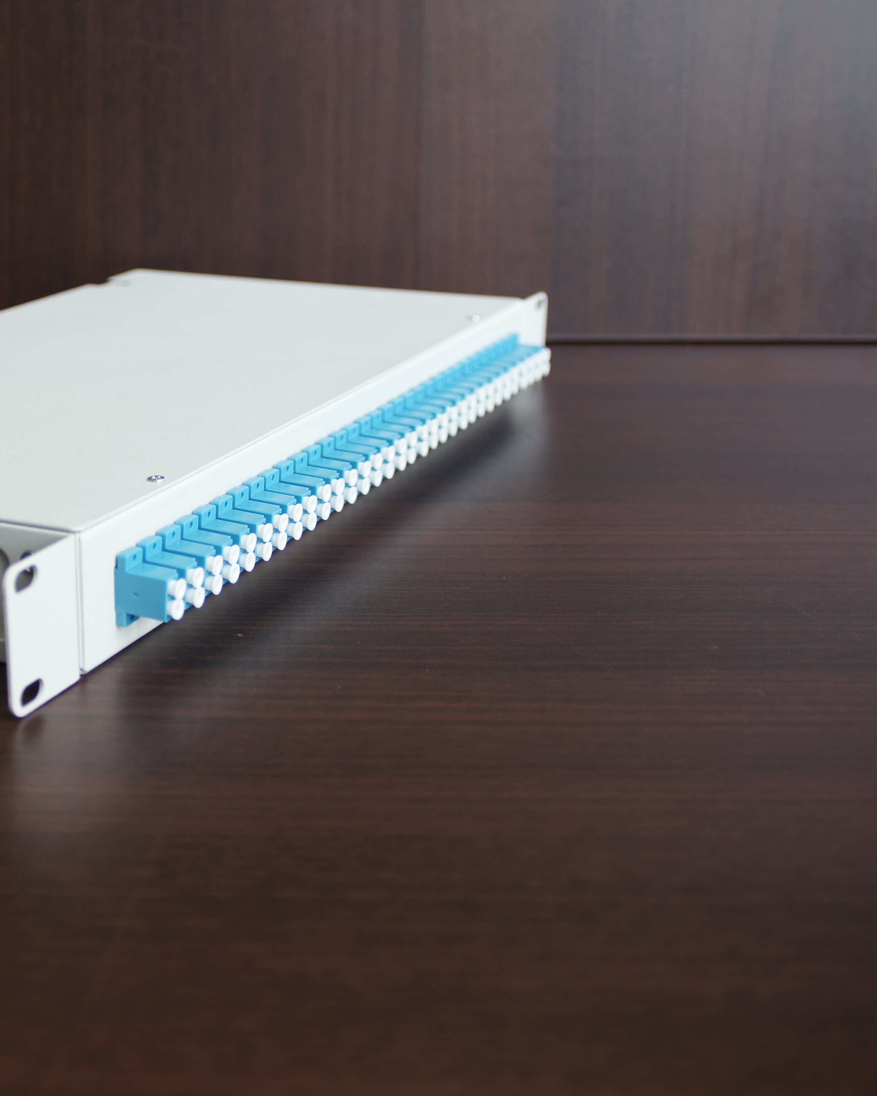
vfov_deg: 36.7
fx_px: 1655
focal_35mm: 51
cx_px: 156
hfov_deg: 28.9
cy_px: 550
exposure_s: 1/40
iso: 100
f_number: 3.5
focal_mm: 24
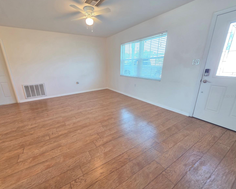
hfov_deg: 100.5
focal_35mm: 14
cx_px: 108
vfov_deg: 88.0
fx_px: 98
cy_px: 96
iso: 160
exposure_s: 1/60
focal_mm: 2.2
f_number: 1.9
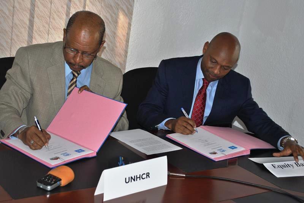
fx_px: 507
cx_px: 152
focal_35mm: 60
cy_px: 102
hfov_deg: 33.4
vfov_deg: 22.7
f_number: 5.3
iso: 200
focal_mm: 40
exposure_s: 1/60
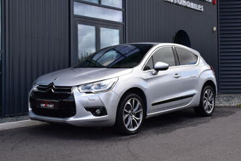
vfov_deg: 25.0
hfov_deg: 36.8
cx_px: 140
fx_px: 361
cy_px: 60
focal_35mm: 54
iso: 400
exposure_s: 1/200
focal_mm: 26
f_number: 10
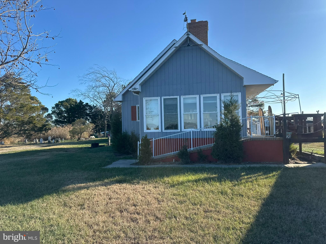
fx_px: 226
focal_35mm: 24
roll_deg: +2.0
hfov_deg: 71.6
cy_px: 122
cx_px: 163
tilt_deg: -0.1
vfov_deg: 56.8
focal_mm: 6.86
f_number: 1.78
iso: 80
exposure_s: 1/2660
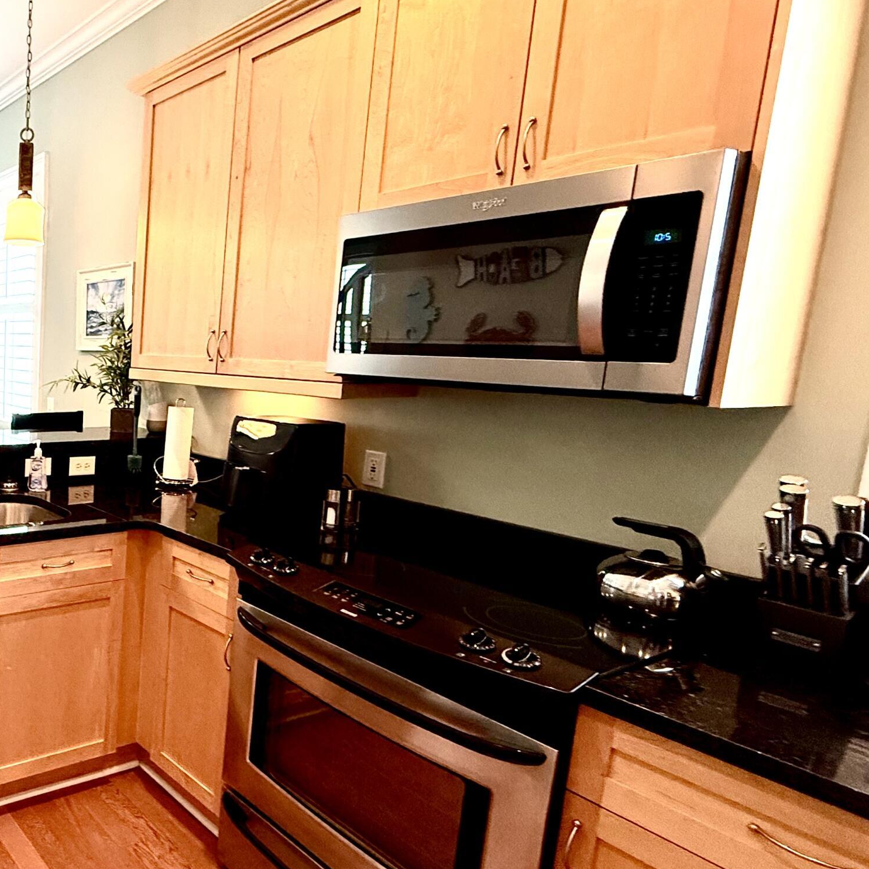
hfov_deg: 51.9
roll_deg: -1.7
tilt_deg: -8.6
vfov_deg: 62.9
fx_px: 710
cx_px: 23
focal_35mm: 25
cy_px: 447
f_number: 2.2
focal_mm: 2.22
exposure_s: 1/120
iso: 500
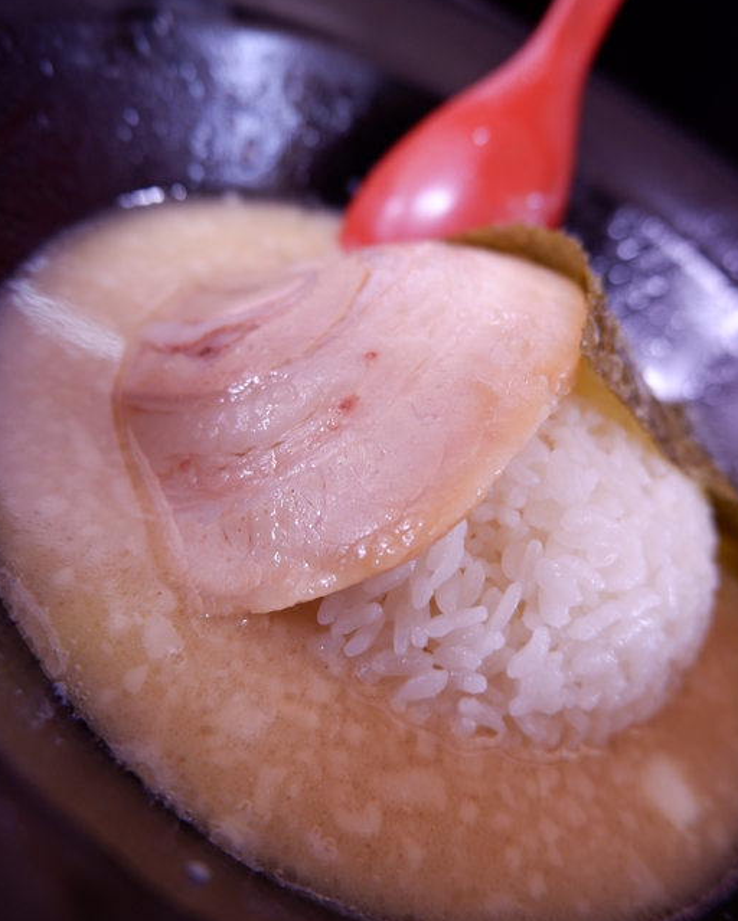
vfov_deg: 64.0
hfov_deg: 53.2
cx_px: 377
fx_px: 736
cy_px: 487
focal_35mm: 27
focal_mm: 15
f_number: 3.5
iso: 800
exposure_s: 1/12
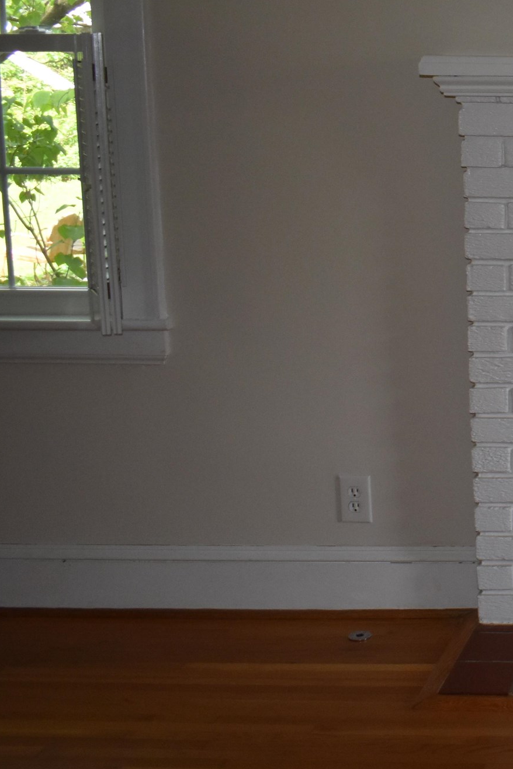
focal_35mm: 63
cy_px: 285
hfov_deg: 17.9
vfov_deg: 31.7
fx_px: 1347
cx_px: 881
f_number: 3.5
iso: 800
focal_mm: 18
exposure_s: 1/160
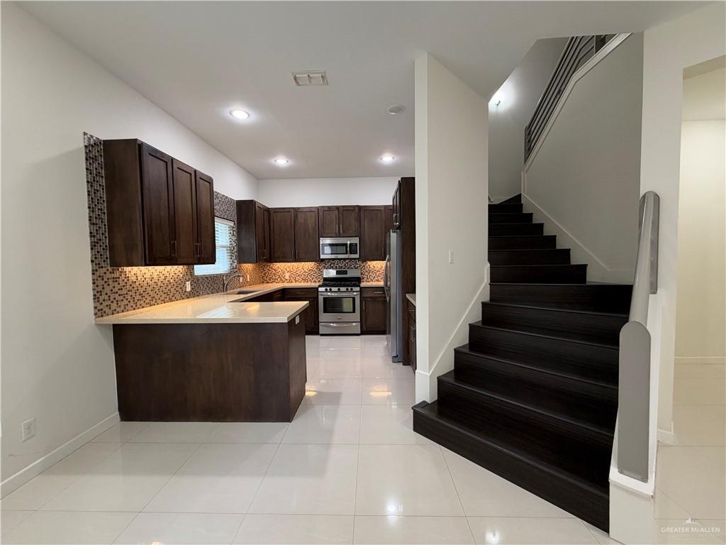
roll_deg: +0.3
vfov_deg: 85.7
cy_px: 272
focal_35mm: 14
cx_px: 363
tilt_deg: -2.8
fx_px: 294
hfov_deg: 102.1
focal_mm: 2.22
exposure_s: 1/60
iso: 200
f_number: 2.2
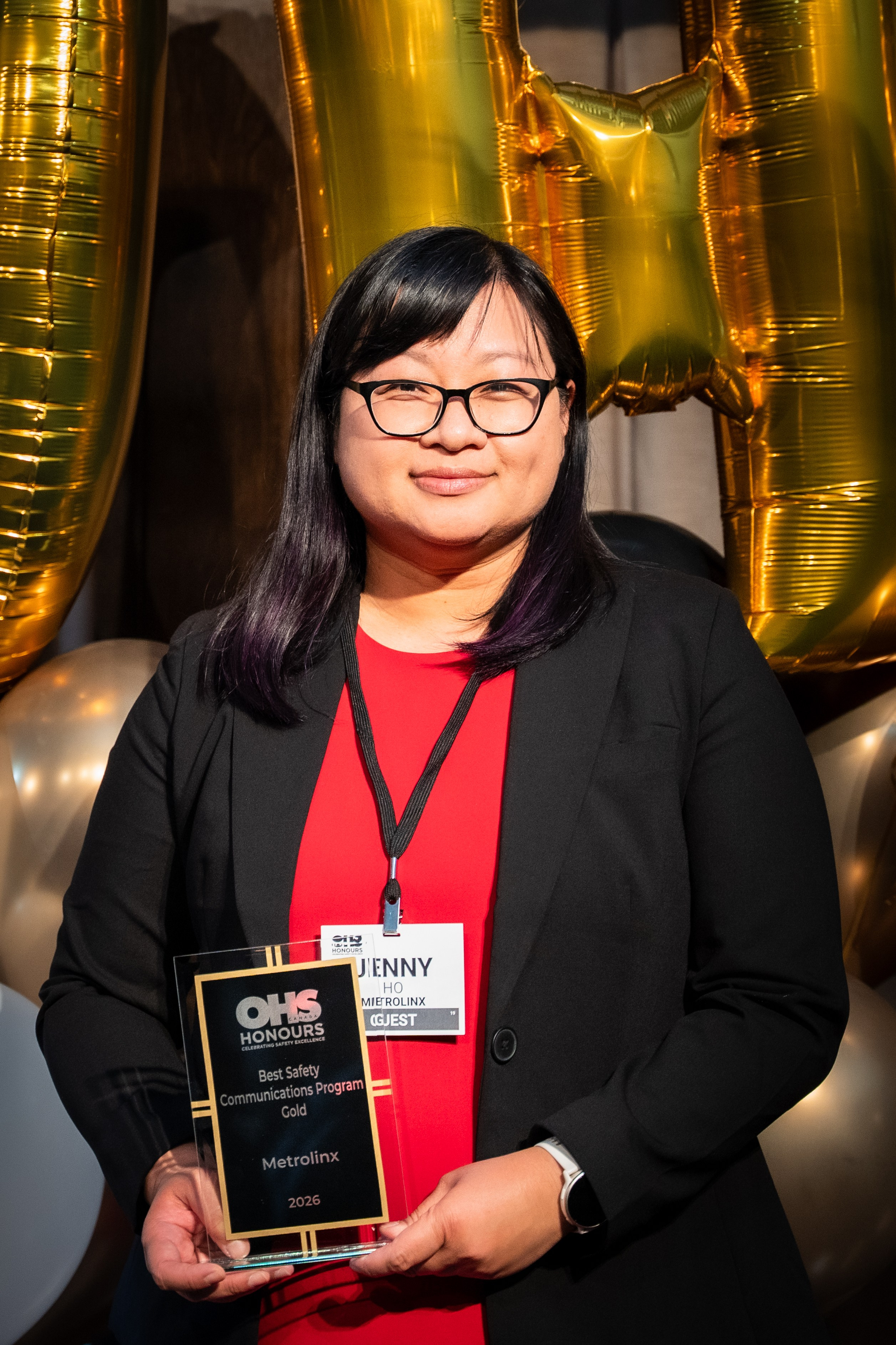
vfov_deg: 20.0
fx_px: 3798
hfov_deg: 13.4
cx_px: 191
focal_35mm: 102
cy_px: 513
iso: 1600
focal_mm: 54.7
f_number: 2.8
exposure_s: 1/160
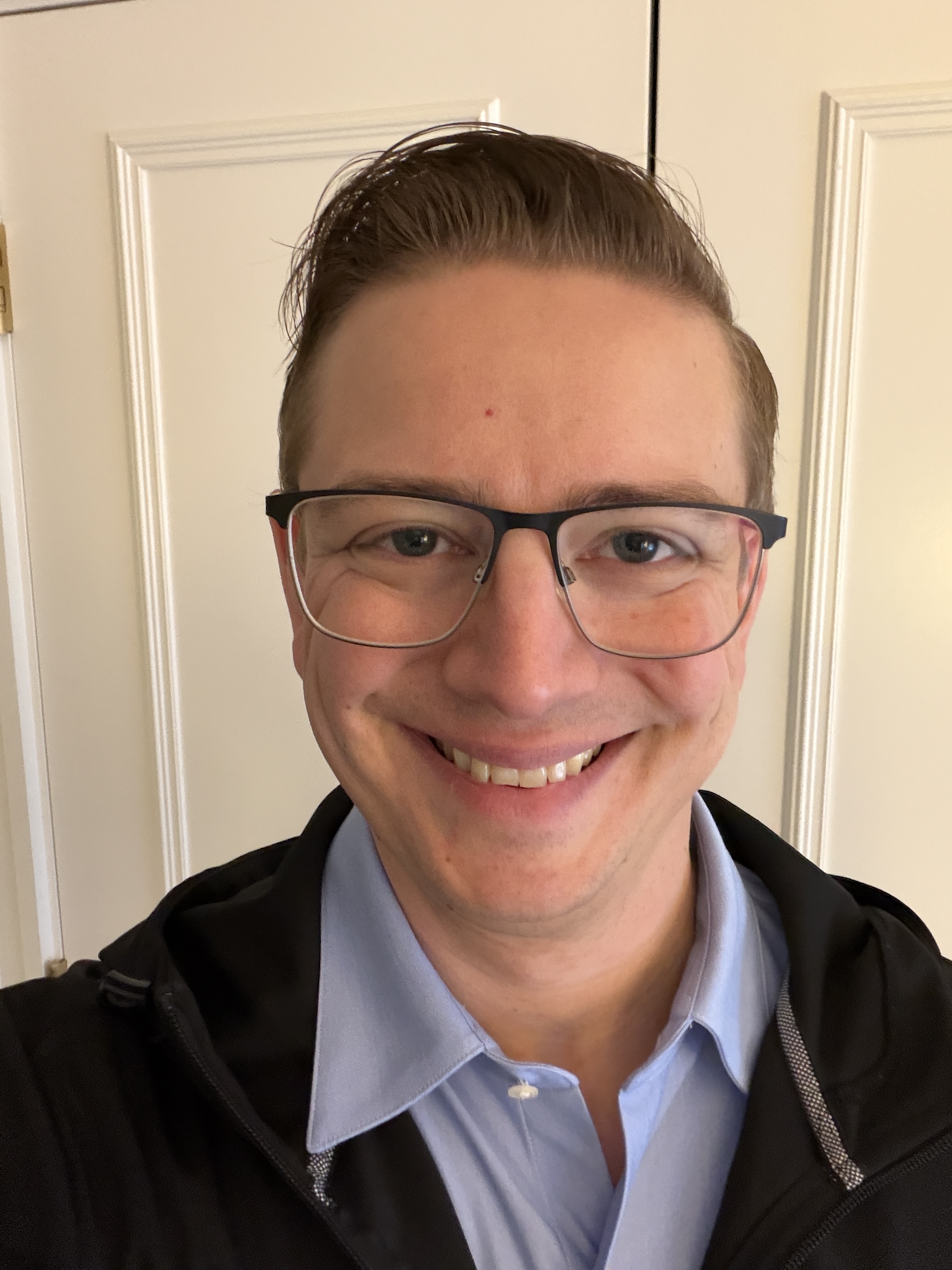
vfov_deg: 60.0
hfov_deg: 46.8
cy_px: 635
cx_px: 476
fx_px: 1100
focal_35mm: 30
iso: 500
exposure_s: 1/30
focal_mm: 2.71
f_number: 1.9
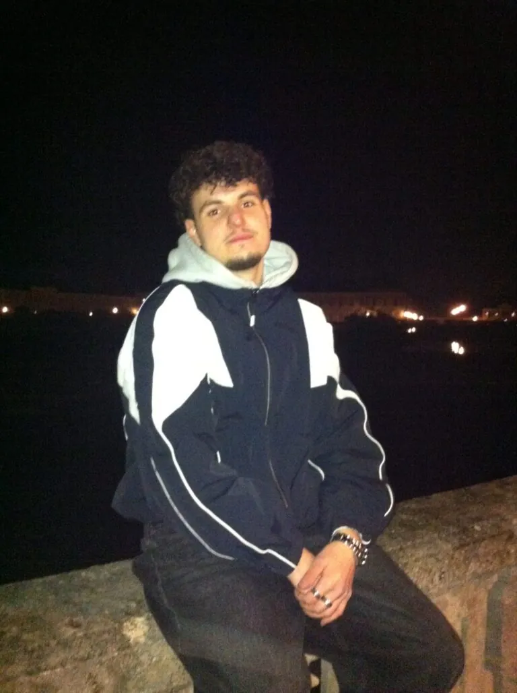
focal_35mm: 35
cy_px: 346
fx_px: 699
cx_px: 258
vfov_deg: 52.7
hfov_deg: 40.6
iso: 1000
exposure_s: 1/15
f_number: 2.8
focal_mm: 3.85
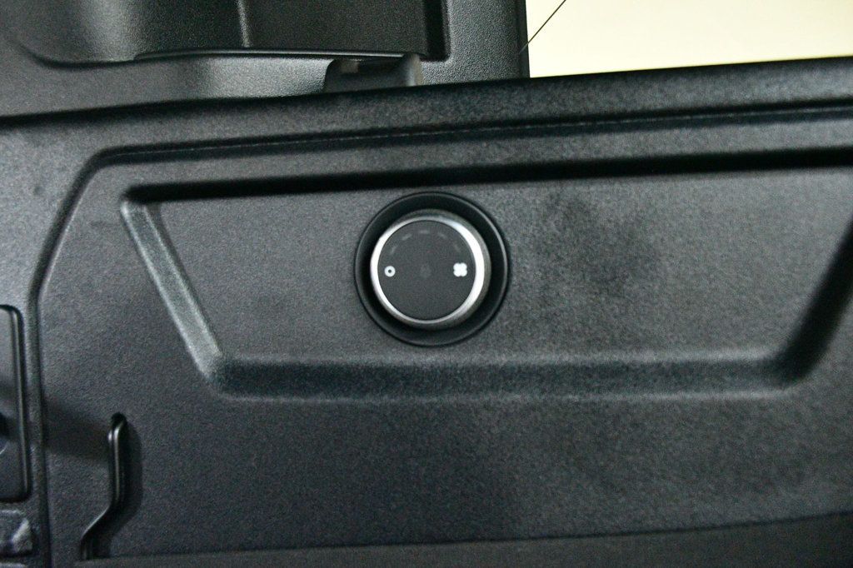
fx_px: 782
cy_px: 284
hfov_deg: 57.2
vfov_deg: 39.9
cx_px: 426
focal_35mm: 33
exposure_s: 1/60
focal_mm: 22
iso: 12800
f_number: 3.5
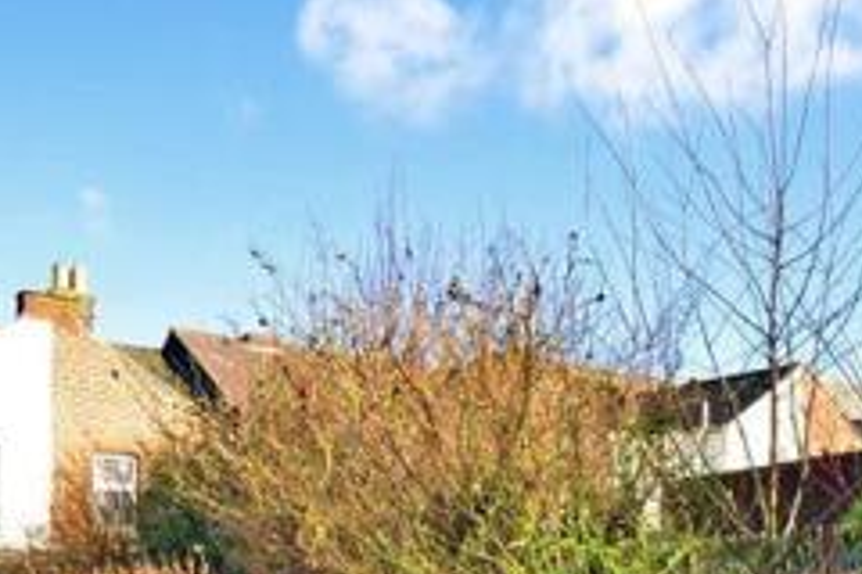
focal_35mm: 41
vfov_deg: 29.9
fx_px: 982
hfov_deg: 47.0
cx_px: 535
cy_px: 604
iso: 400
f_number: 7.1
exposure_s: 1/200
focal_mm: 10
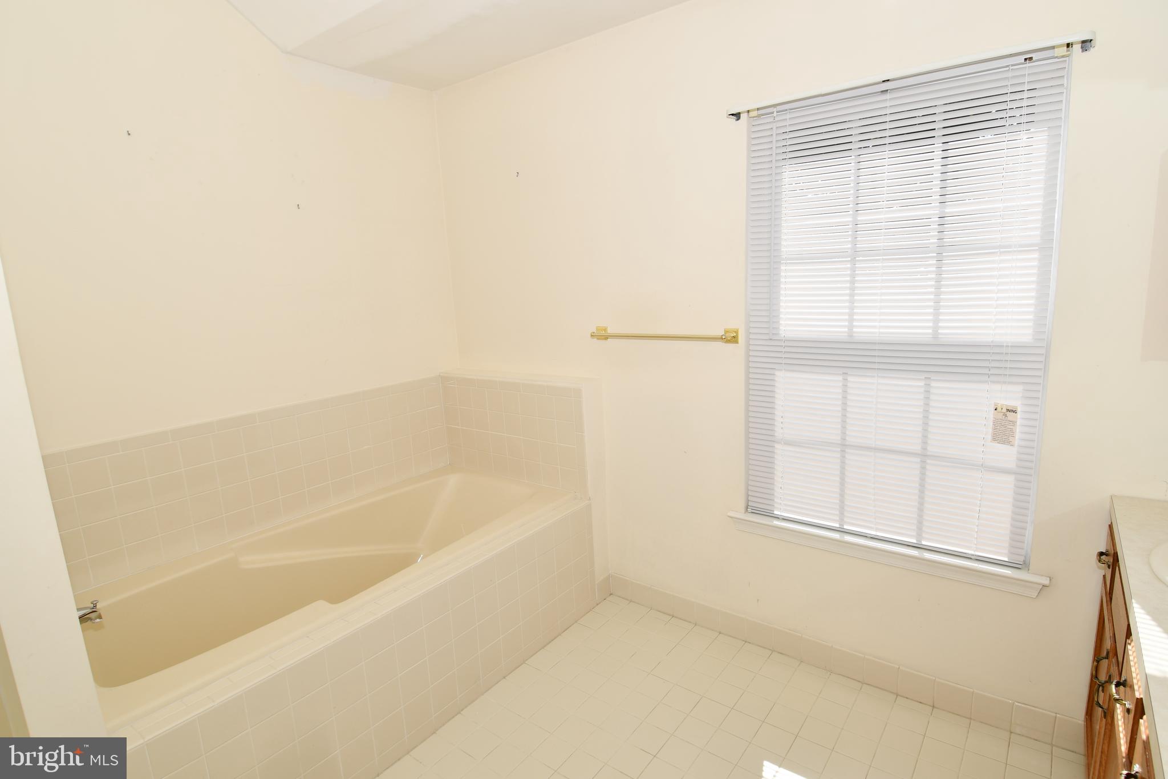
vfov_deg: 67.4
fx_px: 584
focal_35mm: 18
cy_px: 390
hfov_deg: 90.0
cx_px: 584
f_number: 7.1
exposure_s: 1/200
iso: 100
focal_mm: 12
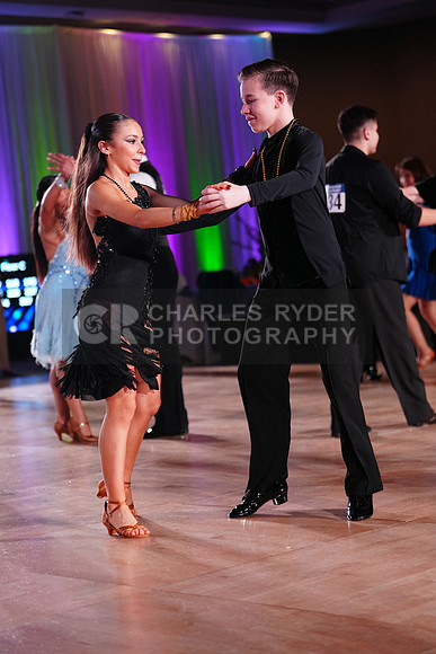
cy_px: 327
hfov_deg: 16.7
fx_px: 1489
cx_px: 218
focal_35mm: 82
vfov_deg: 24.8
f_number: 2.8
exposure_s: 1/640
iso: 2000
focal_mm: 82
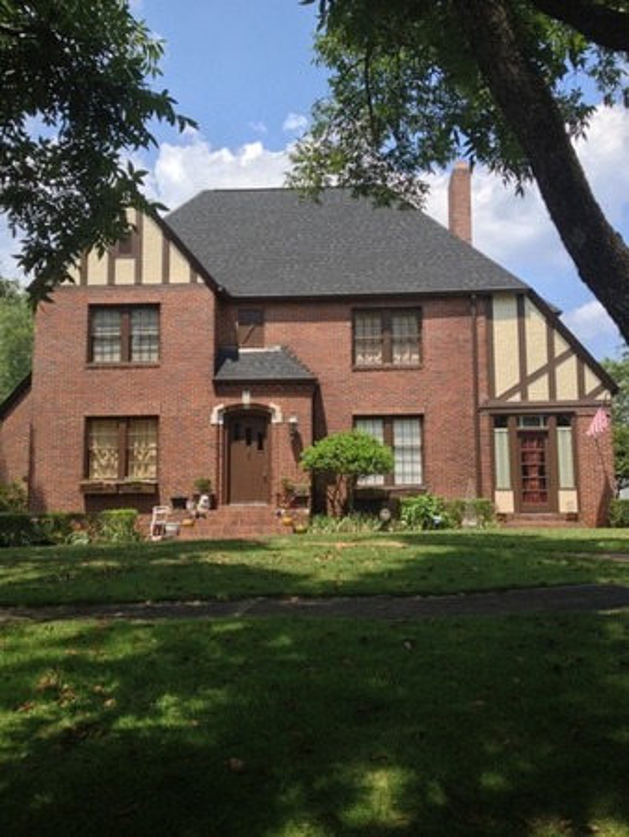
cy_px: 418
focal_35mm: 35
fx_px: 847
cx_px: 314
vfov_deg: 52.6
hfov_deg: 40.7
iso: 50
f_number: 2.4
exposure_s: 1/778
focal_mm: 4.28
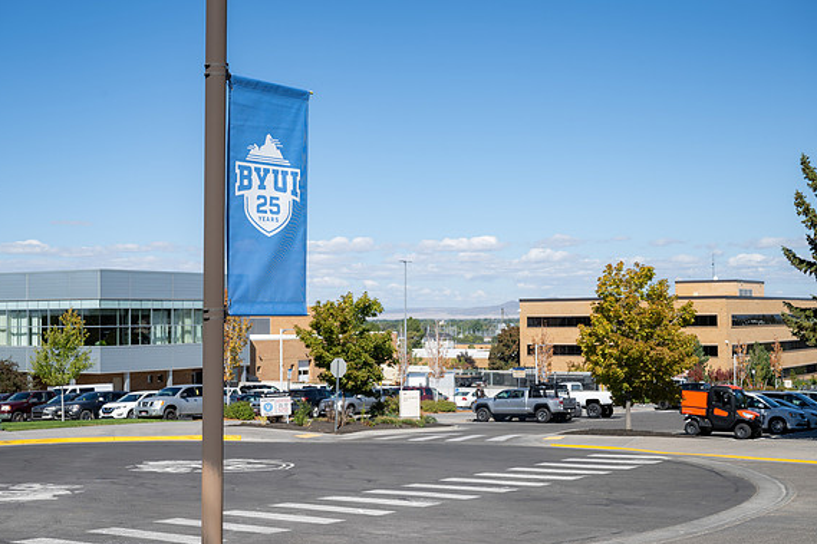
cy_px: 276
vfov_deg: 25.5
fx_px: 1202
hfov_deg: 37.5
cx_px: 406
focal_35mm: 53
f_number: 8
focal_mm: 52
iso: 100
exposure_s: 1/250
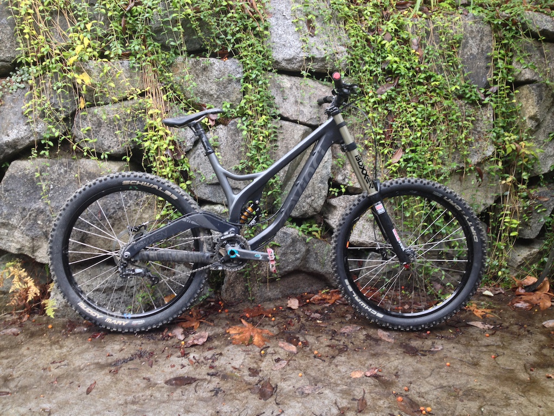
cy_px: 208
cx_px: 277
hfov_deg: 52.6
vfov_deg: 40.7
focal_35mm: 35
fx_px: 560
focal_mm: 4.28
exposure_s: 1/20
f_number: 2.4
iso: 64
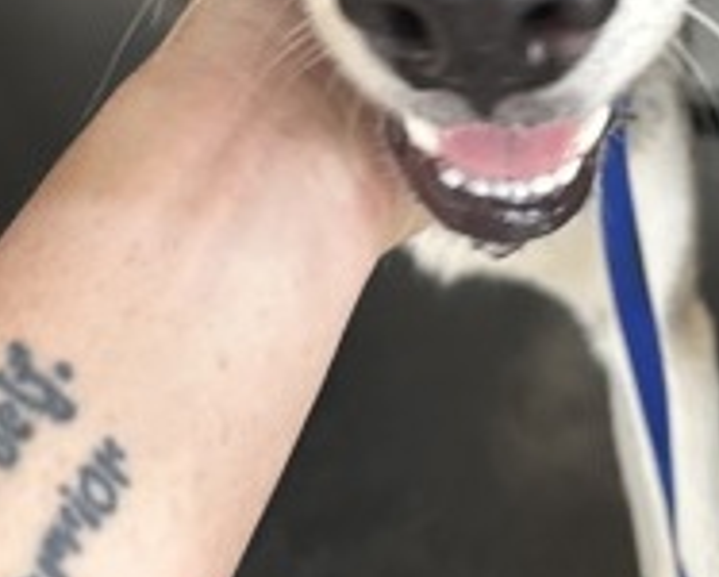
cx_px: 598
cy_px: -100
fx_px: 1214
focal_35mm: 57
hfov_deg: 31.9
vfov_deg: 24.4
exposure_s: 1/121
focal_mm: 5.7
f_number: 1.5
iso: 125
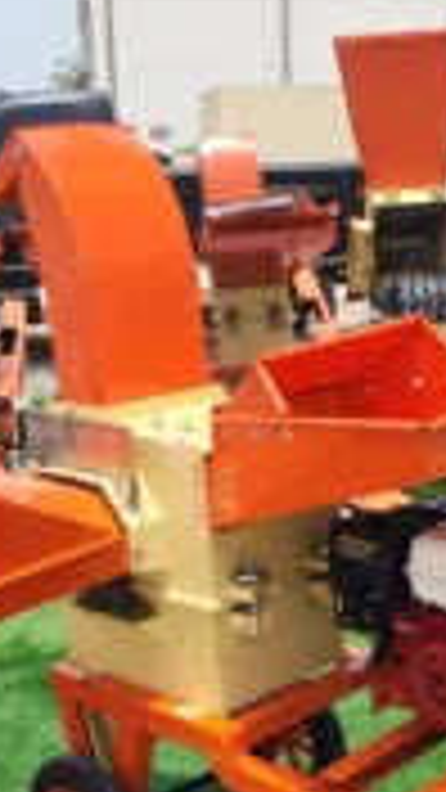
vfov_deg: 34.9
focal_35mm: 57
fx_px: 1198
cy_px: 684
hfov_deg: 21.0
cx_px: 284
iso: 12
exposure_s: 1/694
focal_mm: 6.4
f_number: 1.8
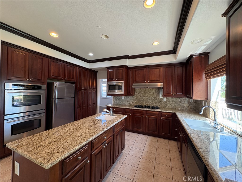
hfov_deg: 102.1
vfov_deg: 85.7
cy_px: 91
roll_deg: -0.1
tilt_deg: +0.8
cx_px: 121
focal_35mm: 14
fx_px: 98
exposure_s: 1/60
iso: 160
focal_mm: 2.22
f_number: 2.2
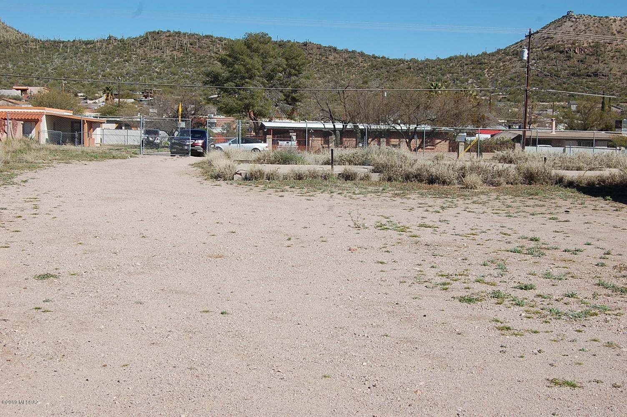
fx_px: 783
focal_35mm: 45
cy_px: 208
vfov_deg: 29.8
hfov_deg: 43.6
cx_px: 314
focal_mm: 30
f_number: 10
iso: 200
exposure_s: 1/400
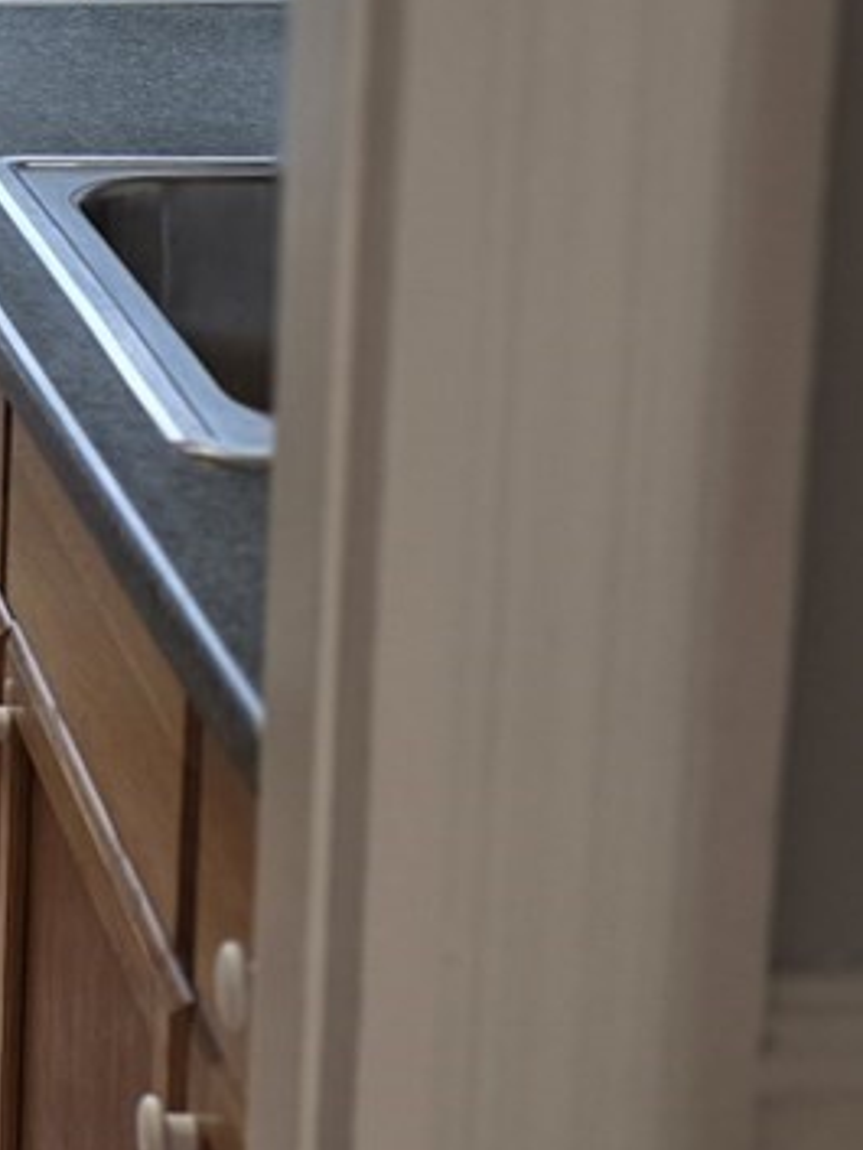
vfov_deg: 19.0
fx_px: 3322
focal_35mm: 100
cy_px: -42
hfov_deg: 13.3
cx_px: -713
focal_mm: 6.3
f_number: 1.7
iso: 125
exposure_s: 1/120
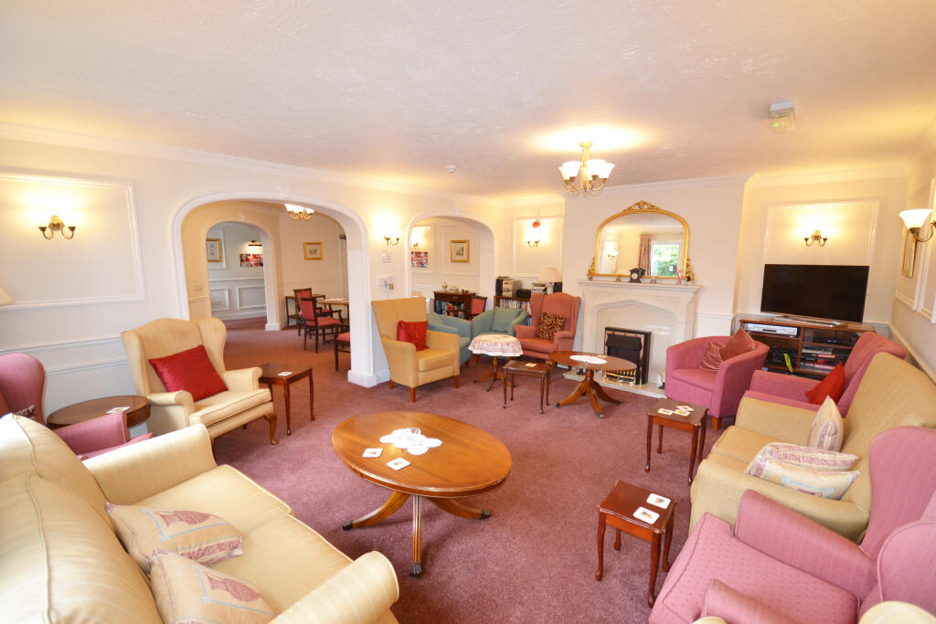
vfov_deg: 77.3
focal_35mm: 15
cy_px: 312
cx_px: 468
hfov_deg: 100.4
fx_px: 390
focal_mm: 10
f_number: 4
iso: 560
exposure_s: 1/60
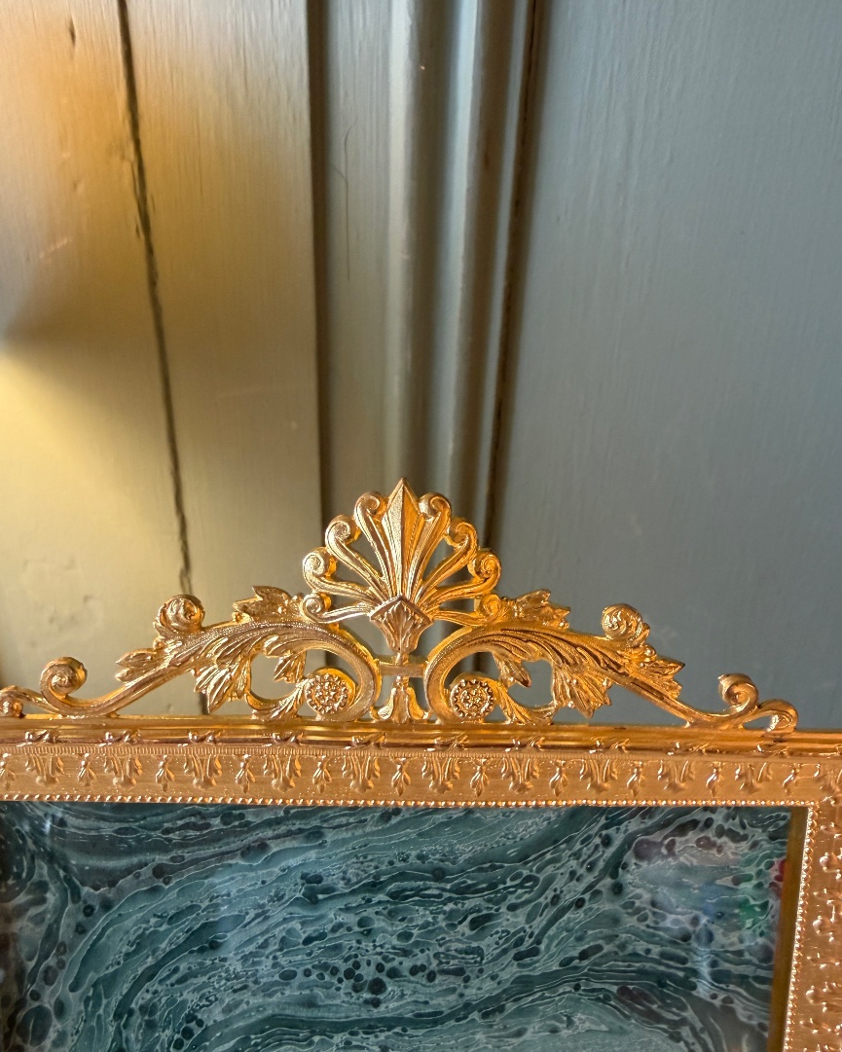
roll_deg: -2.9
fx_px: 810
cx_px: 432
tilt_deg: -28.2
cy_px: 561
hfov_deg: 54.9
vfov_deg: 66.0
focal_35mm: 26
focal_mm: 2.22
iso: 320
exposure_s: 1/72
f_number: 2.2
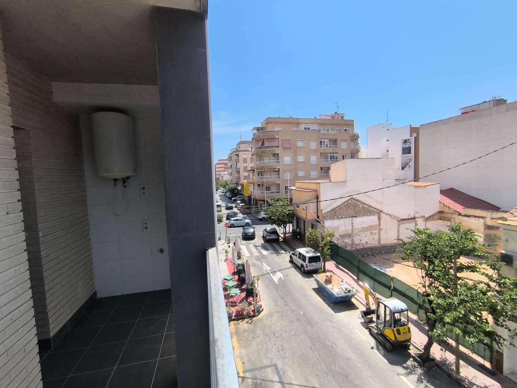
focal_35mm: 16
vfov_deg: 78.1
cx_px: 258
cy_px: 194
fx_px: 239
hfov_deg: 94.5
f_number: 2.2
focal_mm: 1.65
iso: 50
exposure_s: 1/2417
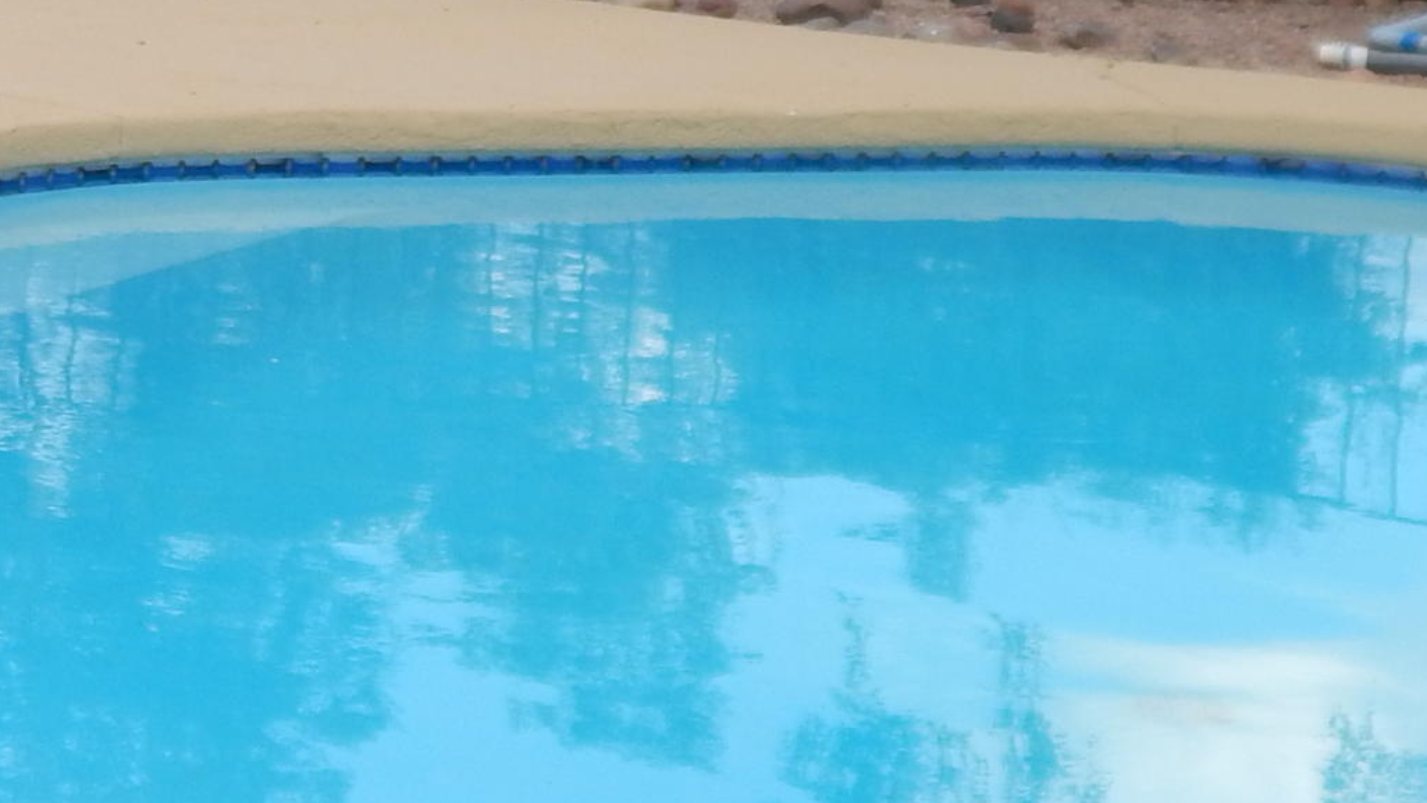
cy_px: -145
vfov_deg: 8.8
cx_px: -255
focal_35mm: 137
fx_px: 5184
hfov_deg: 15.2
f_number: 3.6
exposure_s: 1/500
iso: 125
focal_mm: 7.7
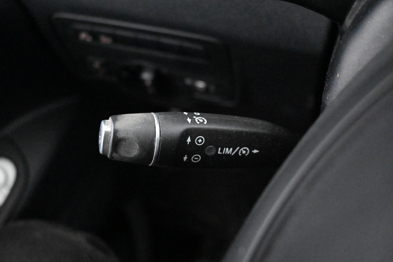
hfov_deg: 47.2
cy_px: 131
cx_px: 196
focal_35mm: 41
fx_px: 450
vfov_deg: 32.4
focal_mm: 27.5
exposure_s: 1/40
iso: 25600
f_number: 4.5
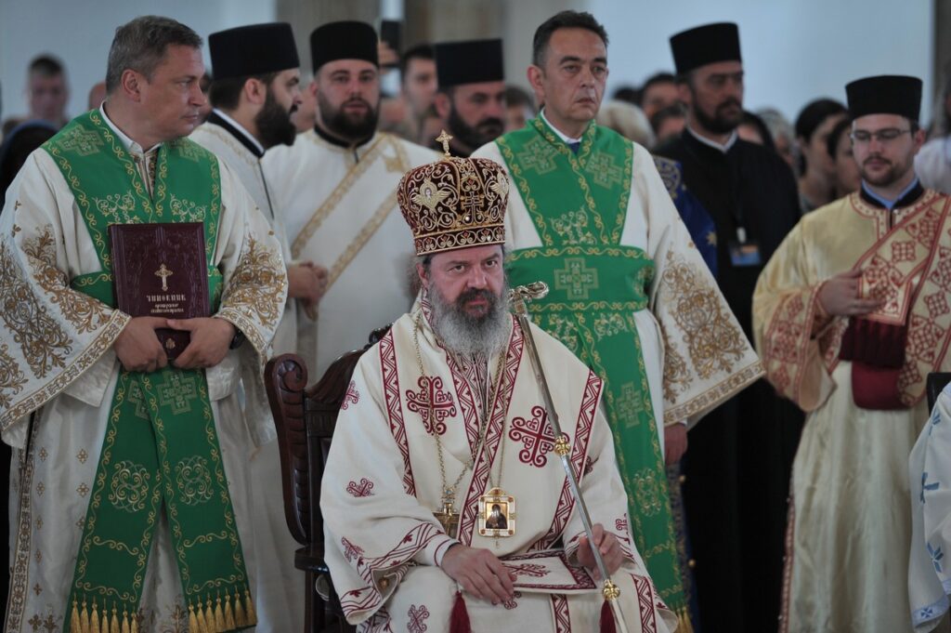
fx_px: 5279
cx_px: 476
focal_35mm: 200
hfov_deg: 10.3
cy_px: 316
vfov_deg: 6.9
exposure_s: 1/125
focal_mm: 200
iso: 1000
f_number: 2.8
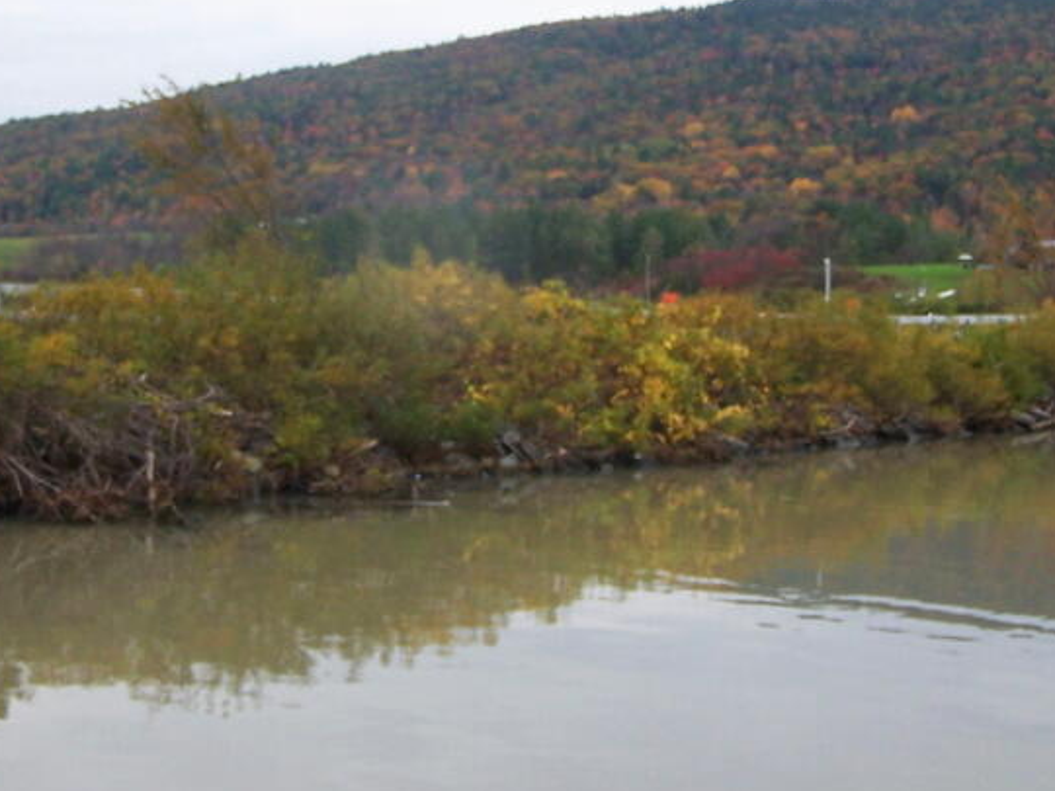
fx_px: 2194
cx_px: 473
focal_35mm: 72
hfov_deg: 27.0
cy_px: 240
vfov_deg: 20.3
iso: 80
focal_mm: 6.3
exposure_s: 1/250
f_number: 2.8
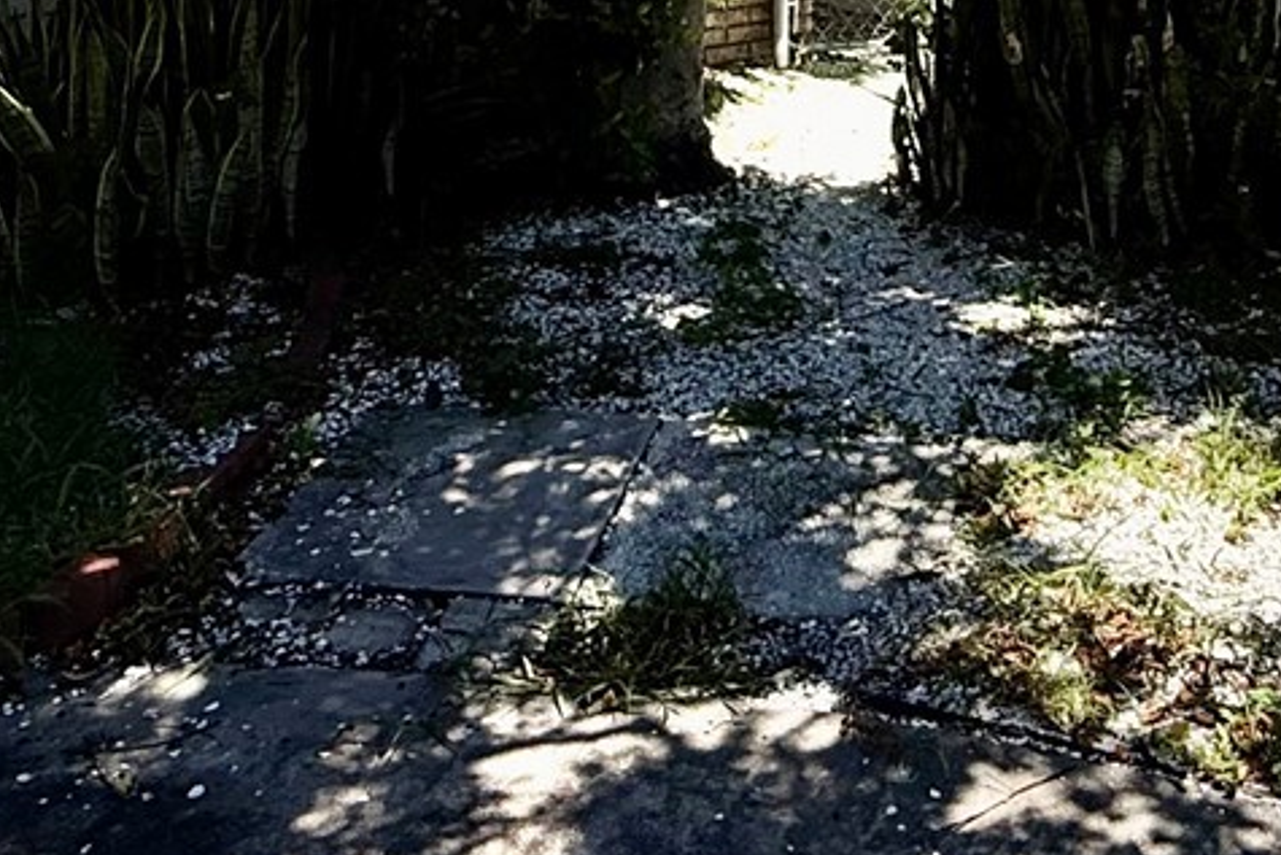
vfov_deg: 23.7
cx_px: 1003
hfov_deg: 39.0
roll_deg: -1.2
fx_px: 1744
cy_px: -302
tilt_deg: +2.4
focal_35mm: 49
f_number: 2.2
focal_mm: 2.22
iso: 50
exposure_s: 1/1698
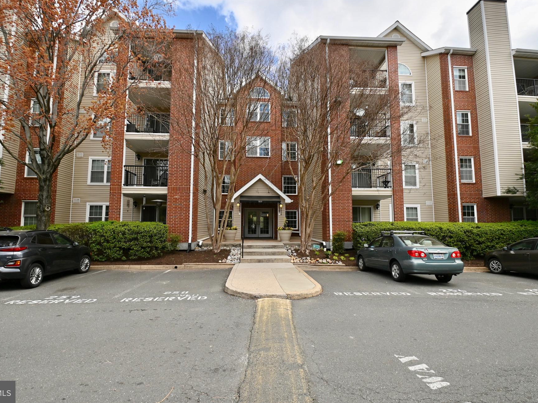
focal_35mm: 17
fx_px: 264
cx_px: 264
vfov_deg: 74.7
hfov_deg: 91.0
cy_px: 192
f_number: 7.1
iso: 100
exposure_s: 1/320
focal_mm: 10
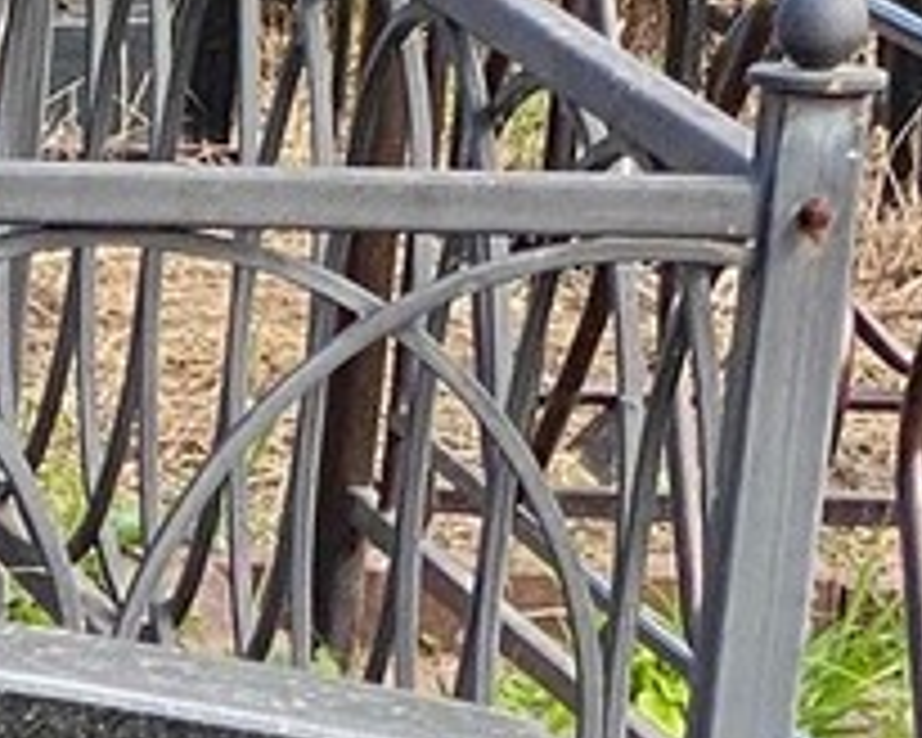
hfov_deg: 5.3
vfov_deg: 4.2
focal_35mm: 356
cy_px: 2124
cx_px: -1291
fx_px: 9714
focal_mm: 6
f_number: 2
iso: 20
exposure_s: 1/372
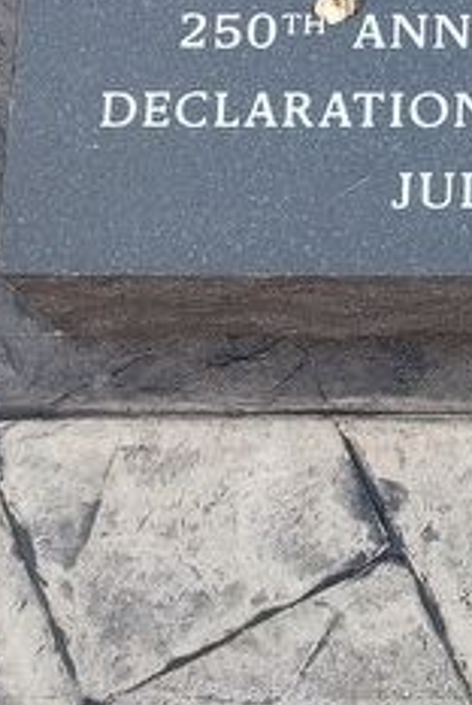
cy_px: 88
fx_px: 1608
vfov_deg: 24.1
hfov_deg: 16.0
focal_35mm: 82
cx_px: 587
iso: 116
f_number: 1.8
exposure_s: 1/200
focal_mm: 5.56
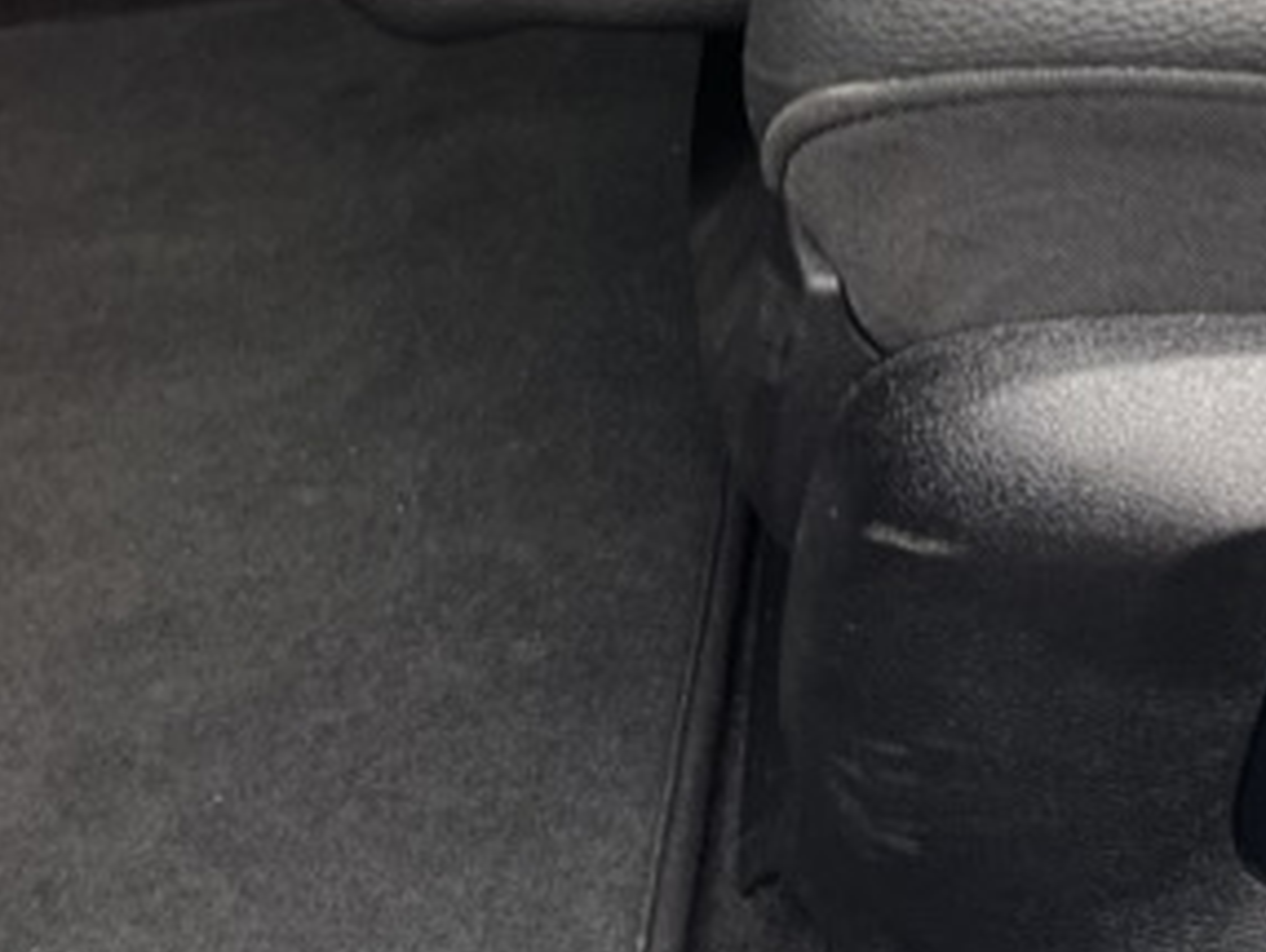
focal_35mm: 93
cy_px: -542
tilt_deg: -23.2
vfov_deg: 14.6
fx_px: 3404
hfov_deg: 18.2
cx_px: 2005
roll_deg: -2.8
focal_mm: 5.1
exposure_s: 1/122
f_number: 1.6
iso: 64
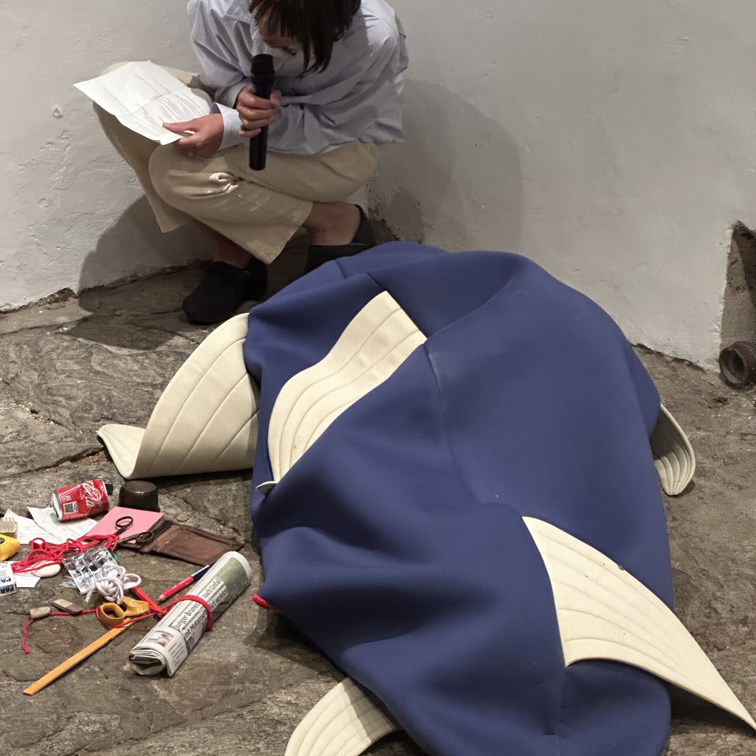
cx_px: 379
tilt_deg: -17.1
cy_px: 328
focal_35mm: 91
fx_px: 2248
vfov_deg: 19.1
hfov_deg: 19.1
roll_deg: +3.5
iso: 500
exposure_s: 1/34
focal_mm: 9
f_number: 2.8
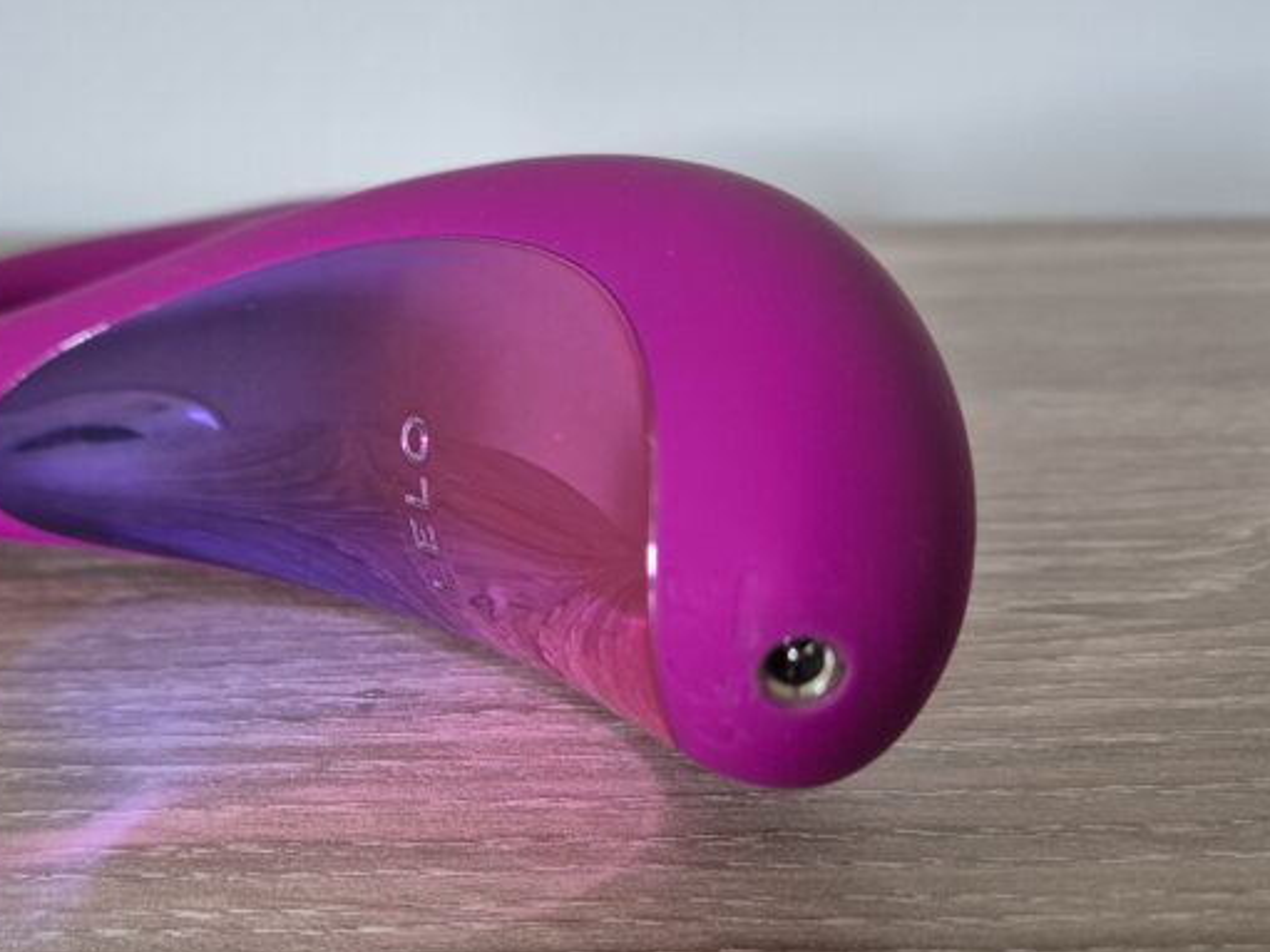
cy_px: 579
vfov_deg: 39.4
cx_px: 440
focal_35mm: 36
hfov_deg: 50.6
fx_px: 1320
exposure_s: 1/100
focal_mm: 5.4
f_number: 1.8
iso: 1250
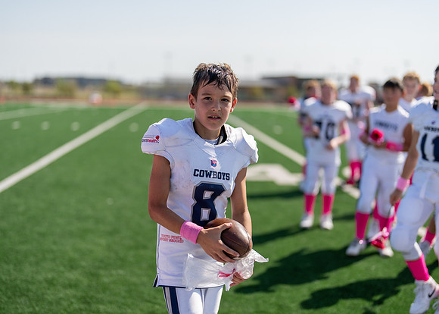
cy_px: 157
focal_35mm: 52
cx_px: 220
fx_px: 653
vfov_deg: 27.0
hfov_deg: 37.2
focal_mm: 50
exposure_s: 1/10000
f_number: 1.2
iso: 100
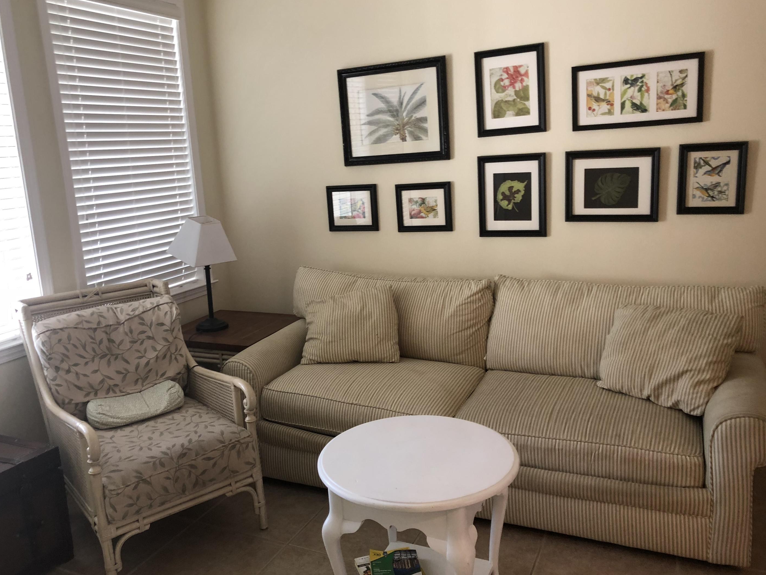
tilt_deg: -9.5
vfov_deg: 45.4
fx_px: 686
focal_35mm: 31
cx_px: 360
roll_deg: +3.3
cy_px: 284
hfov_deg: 58.3
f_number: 1.8
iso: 40
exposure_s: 1/24
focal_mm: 3.99
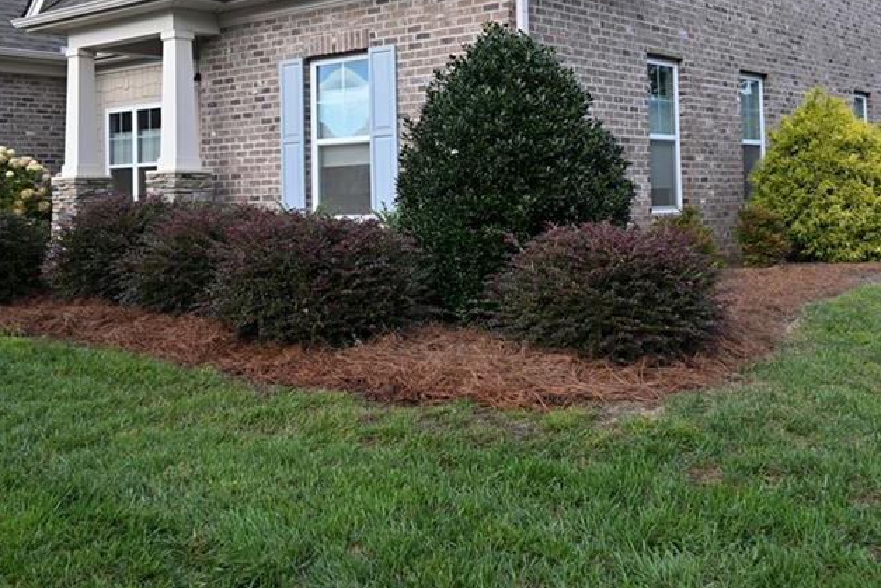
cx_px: 478
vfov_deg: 30.0
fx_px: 1077
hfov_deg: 44.4
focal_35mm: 44
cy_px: 145
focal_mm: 18
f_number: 5.6
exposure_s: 1/250
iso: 200
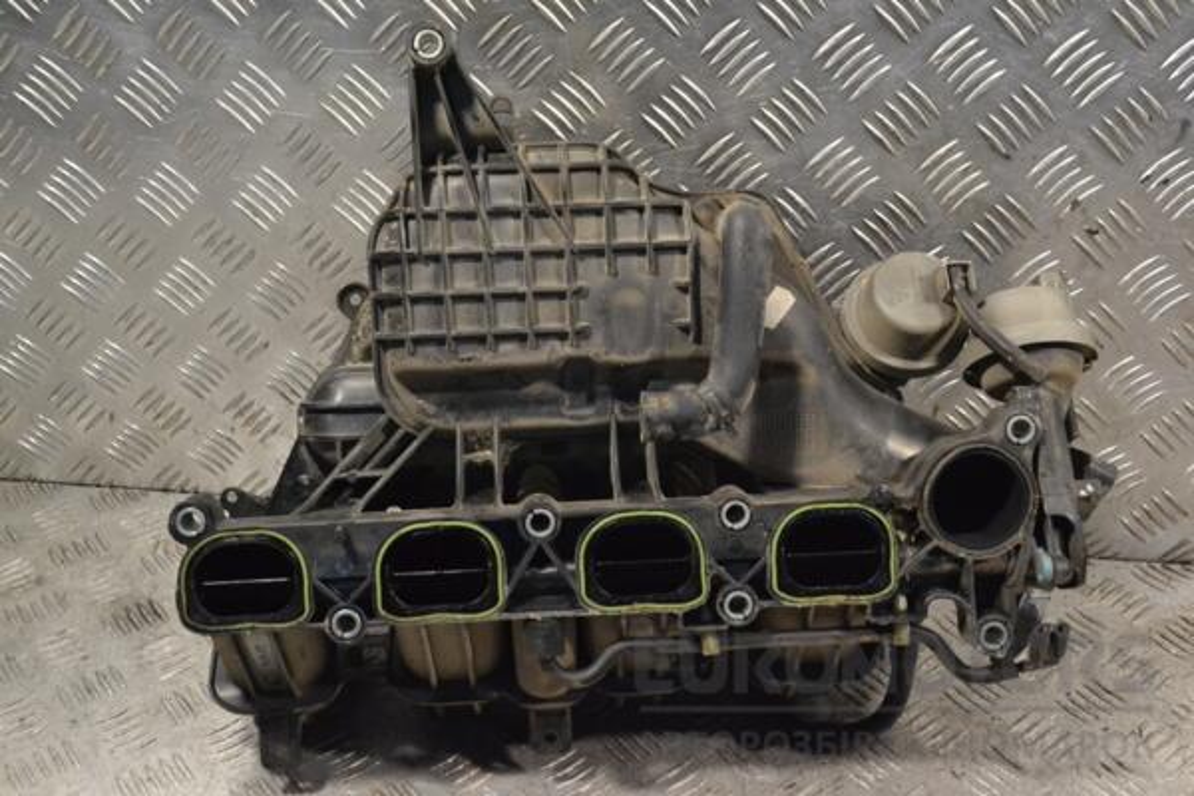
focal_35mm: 42
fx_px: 1393
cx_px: 597
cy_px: 398
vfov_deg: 31.9
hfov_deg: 46.4
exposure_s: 1/200
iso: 3200
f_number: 7.1
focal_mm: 28
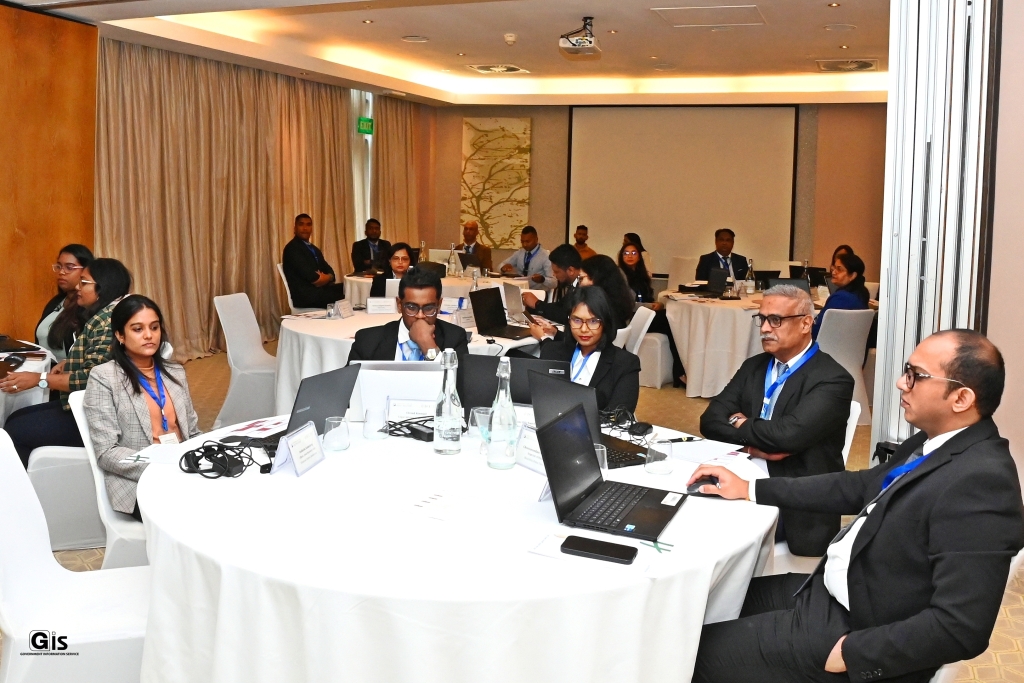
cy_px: 342
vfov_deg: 47.9
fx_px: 768
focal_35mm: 27
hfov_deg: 67.4
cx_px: 512
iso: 5000
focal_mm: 18
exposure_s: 1/160
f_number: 13
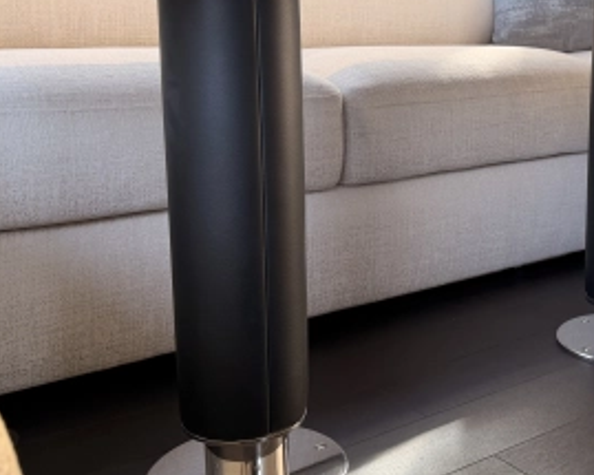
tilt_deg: -11.6
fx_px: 844
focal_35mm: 48
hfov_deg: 37.7
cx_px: 453
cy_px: 196
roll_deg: -0.1
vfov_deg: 31.4
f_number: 1.78
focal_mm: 6.76
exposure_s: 1/100
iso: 80
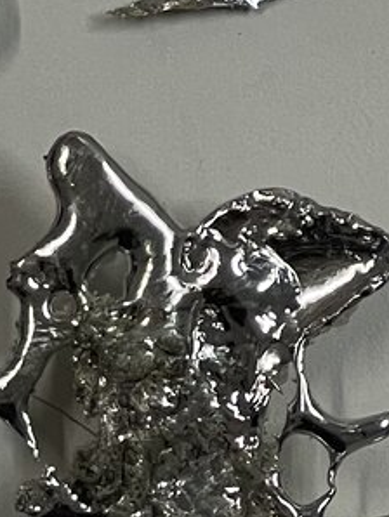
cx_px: -392
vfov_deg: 5.1
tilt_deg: -86.6
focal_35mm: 386
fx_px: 5775
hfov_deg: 3.8
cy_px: 442
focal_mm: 7.5
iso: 125
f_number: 2.2
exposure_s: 1/100
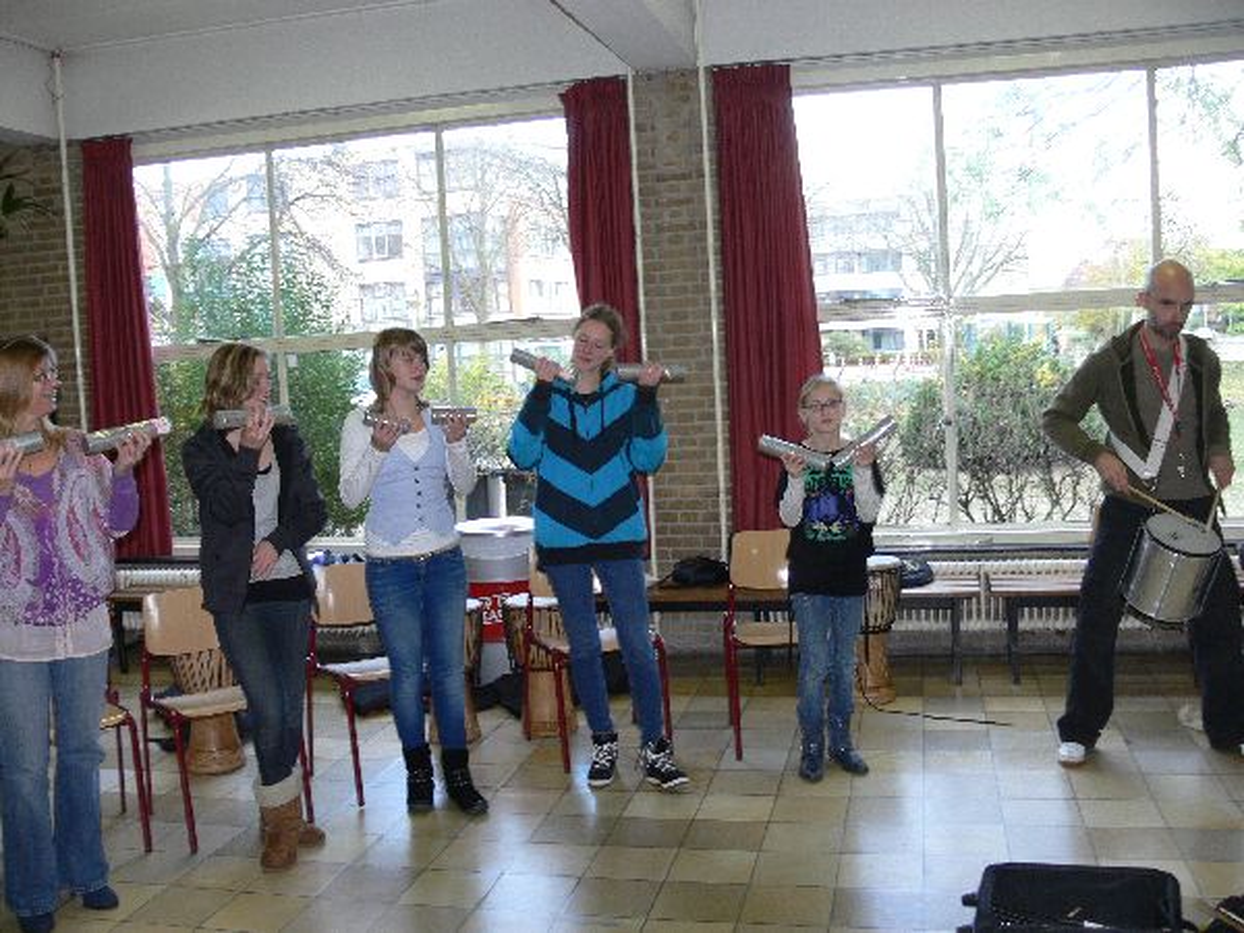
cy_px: 466
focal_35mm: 35
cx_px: 622
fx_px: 1258
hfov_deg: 52.6
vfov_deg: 40.7
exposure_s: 1/30
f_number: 2.8
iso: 100
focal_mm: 7.4
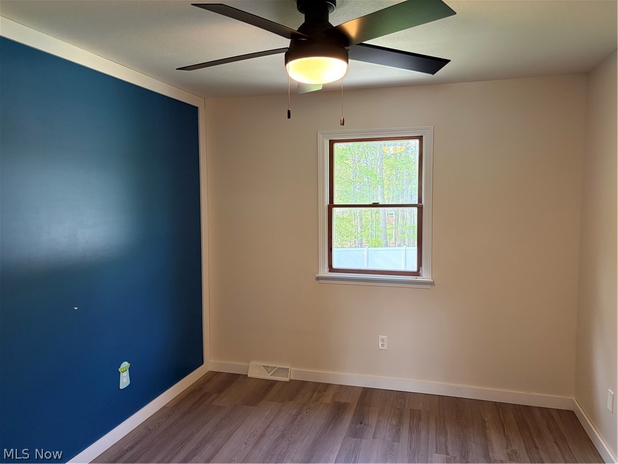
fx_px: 464
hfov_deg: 67.3
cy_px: 232
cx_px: 309
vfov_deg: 53.1
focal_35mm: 26
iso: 200
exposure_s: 1/60
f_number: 1.6
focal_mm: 5.96
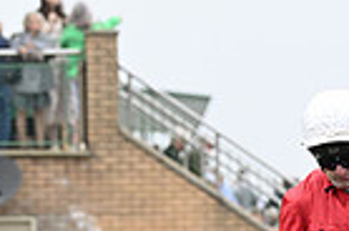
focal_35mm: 565
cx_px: 590
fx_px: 5465
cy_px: 458
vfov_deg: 2.4
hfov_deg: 3.6
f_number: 5.6
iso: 800
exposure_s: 1/1250
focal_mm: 135
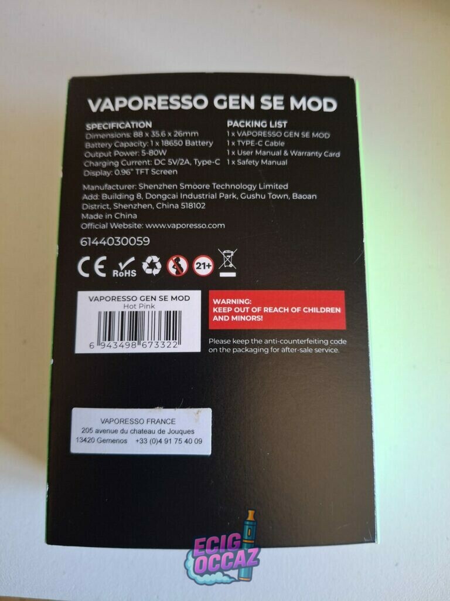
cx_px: 225
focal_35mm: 25
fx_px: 433
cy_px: 300
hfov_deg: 54.9
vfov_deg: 69.4
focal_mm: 4.69
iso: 200
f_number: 1.8
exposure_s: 1/50
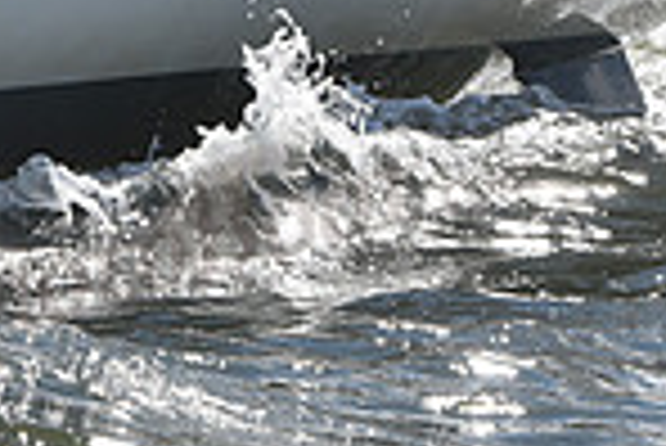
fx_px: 8870
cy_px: -390
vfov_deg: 2.9
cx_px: -324
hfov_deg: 4.3
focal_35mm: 479
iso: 250
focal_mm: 122
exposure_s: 1/640
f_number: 10
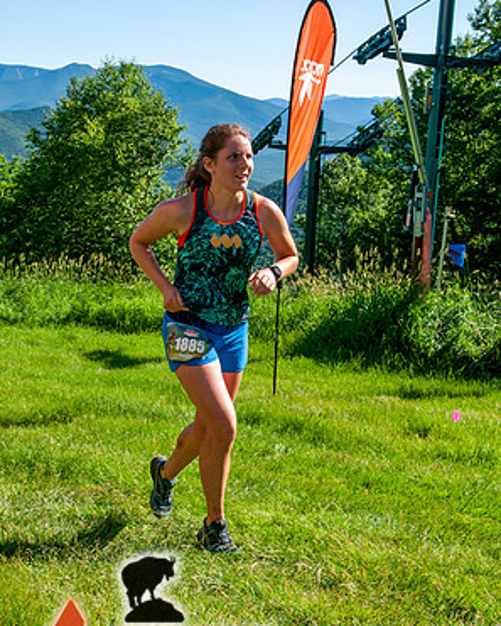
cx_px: 250
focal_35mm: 58
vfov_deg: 32.4
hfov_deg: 26.2
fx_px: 1075
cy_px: 364
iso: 200
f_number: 8
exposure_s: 1/400
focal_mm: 34
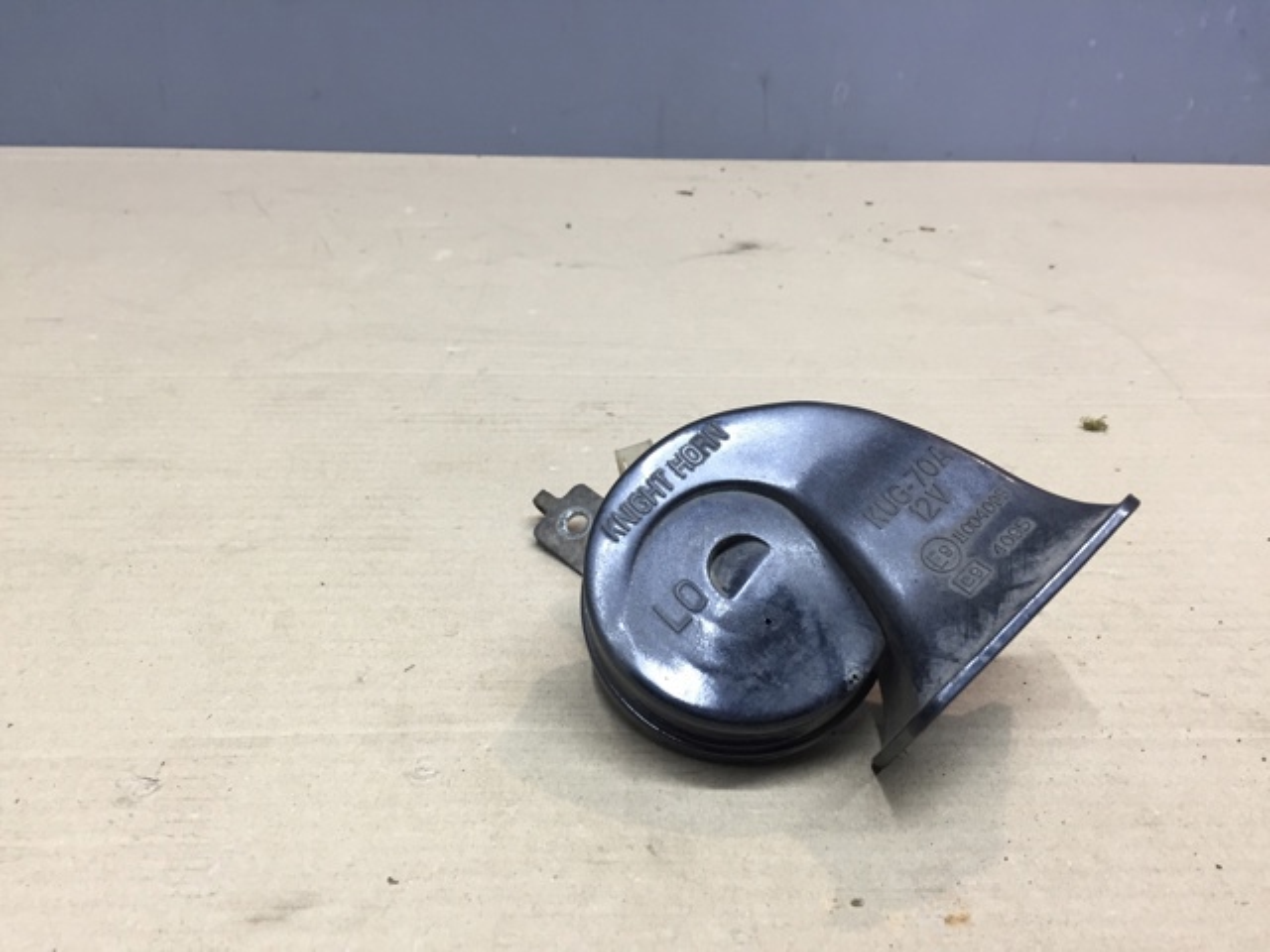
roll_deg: -2.2
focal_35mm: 29
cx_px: 635
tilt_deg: -28.5
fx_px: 1064
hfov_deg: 61.7
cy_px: 476
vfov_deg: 48.2
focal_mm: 4.15
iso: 64
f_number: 2.2
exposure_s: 1/33
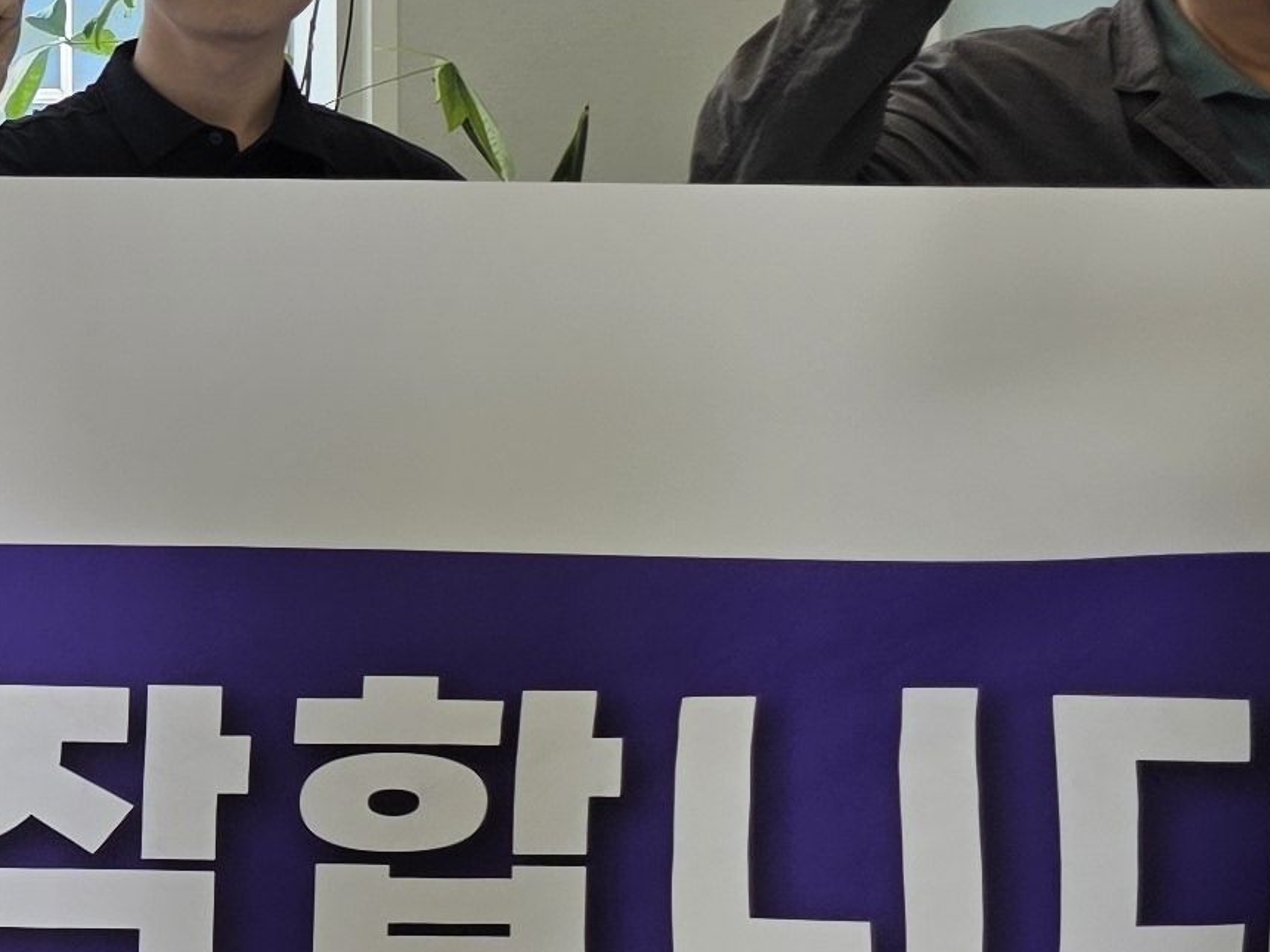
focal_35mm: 107
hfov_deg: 15.8
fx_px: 3926
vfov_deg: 13.5
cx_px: -991
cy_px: -165
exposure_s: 1/120
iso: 16
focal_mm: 6.3
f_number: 1.7
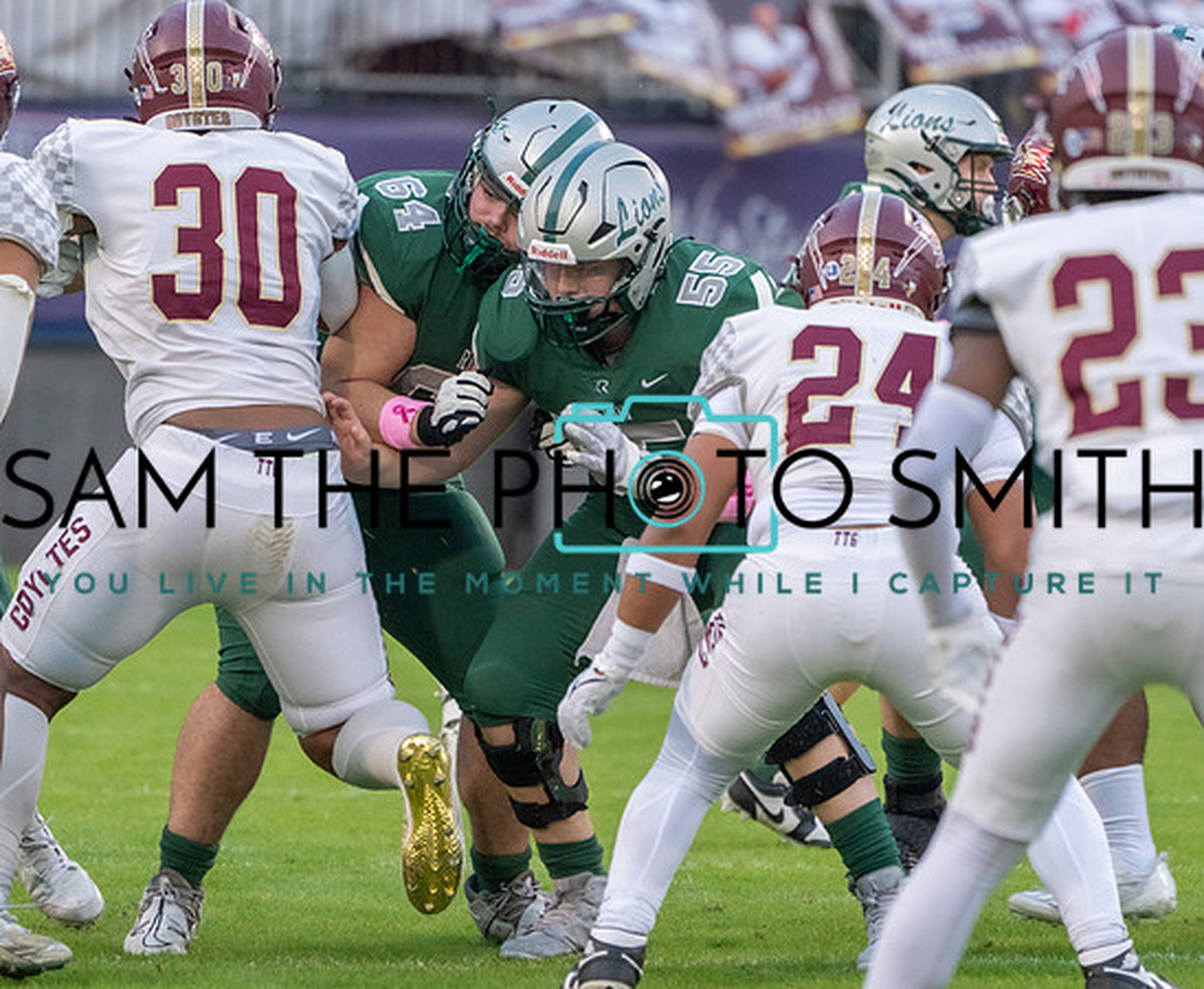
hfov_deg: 3.2
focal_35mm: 603
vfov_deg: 2.6
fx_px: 21721
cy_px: 482
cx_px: 569
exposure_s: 1/1250
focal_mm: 400
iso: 3200
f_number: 5.6
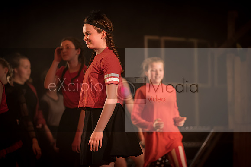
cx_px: 128
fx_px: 1380
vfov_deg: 6.9
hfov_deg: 10.4
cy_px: 87
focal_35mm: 198
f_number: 2.8
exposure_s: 1/200
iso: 1000
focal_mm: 173
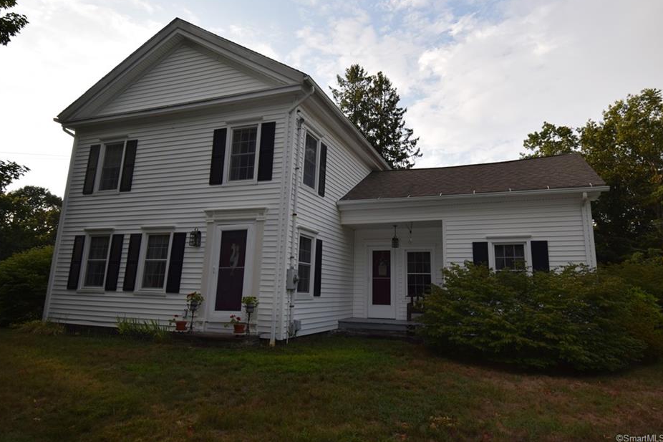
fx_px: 397
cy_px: 201
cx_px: 344
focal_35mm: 22
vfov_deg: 58.1
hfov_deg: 79.7
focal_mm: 13
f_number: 6.3
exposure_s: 1/160
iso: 100
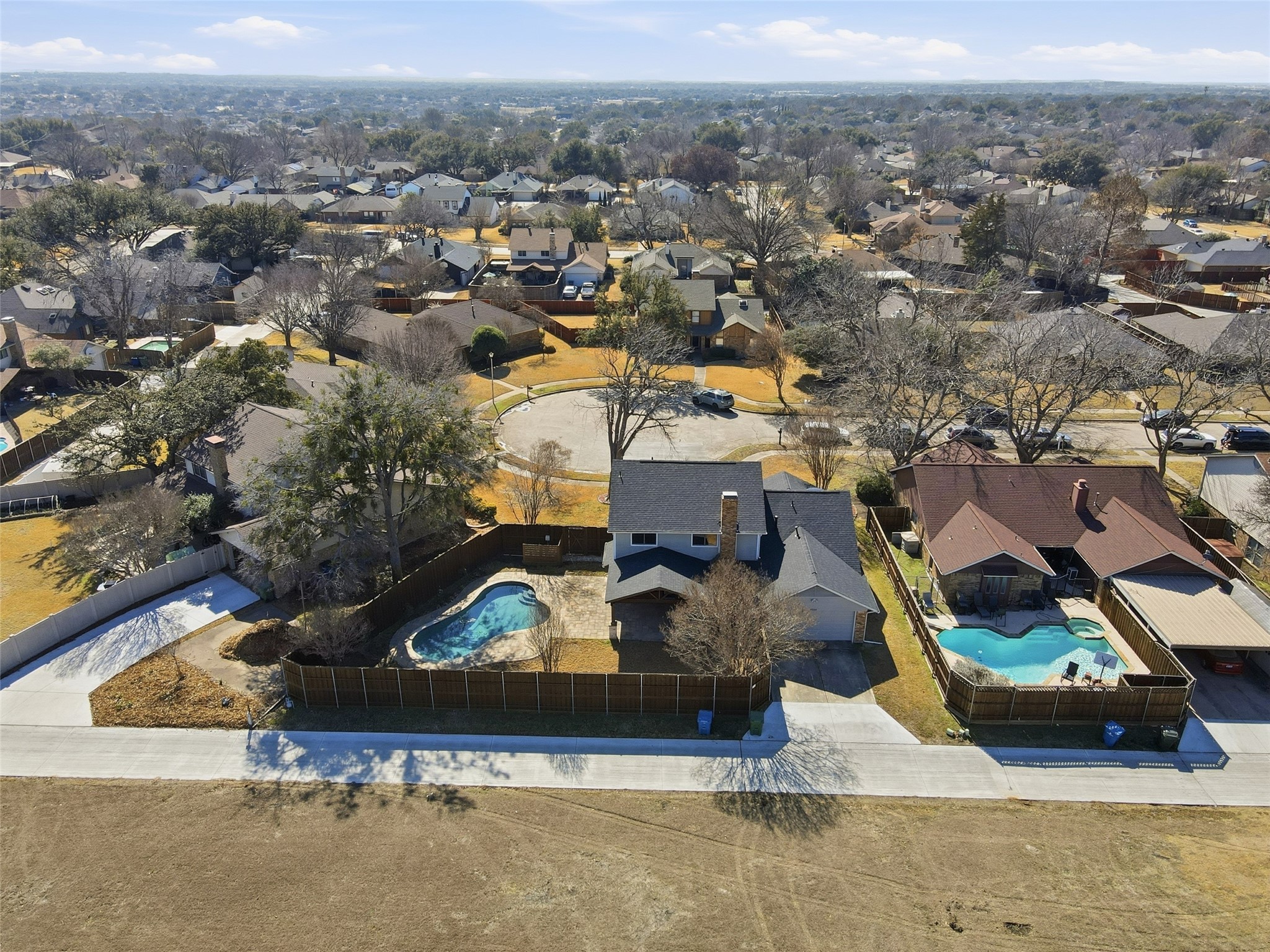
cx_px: 635
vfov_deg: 56.8
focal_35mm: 24
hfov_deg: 71.6
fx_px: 881
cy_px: 476
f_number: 2.8
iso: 100
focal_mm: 4.5
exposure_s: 1/1000
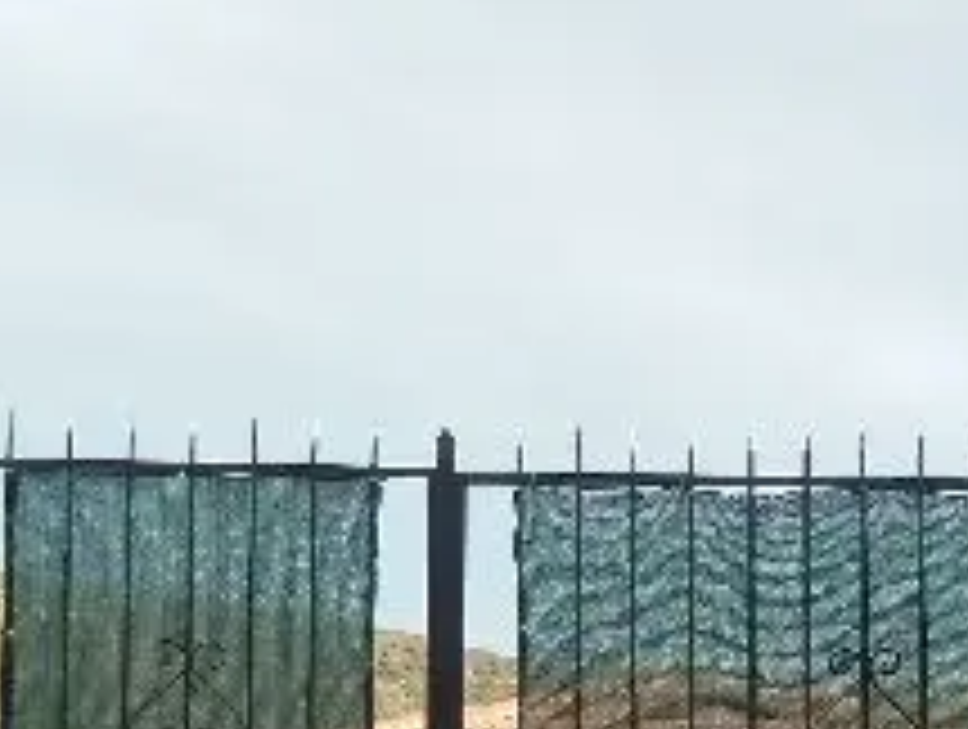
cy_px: 562
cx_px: 567
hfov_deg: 19.4
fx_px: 2829
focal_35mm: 101
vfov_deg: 14.6
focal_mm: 6
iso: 125
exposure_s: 1/320
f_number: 3.9
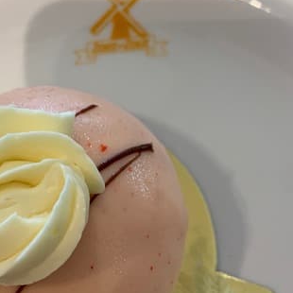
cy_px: 178
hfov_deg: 30.0
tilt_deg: -76.2
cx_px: 135
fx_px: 546
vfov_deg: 30.0
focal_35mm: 57
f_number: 1.8
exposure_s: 1/60
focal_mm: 4.25
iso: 100
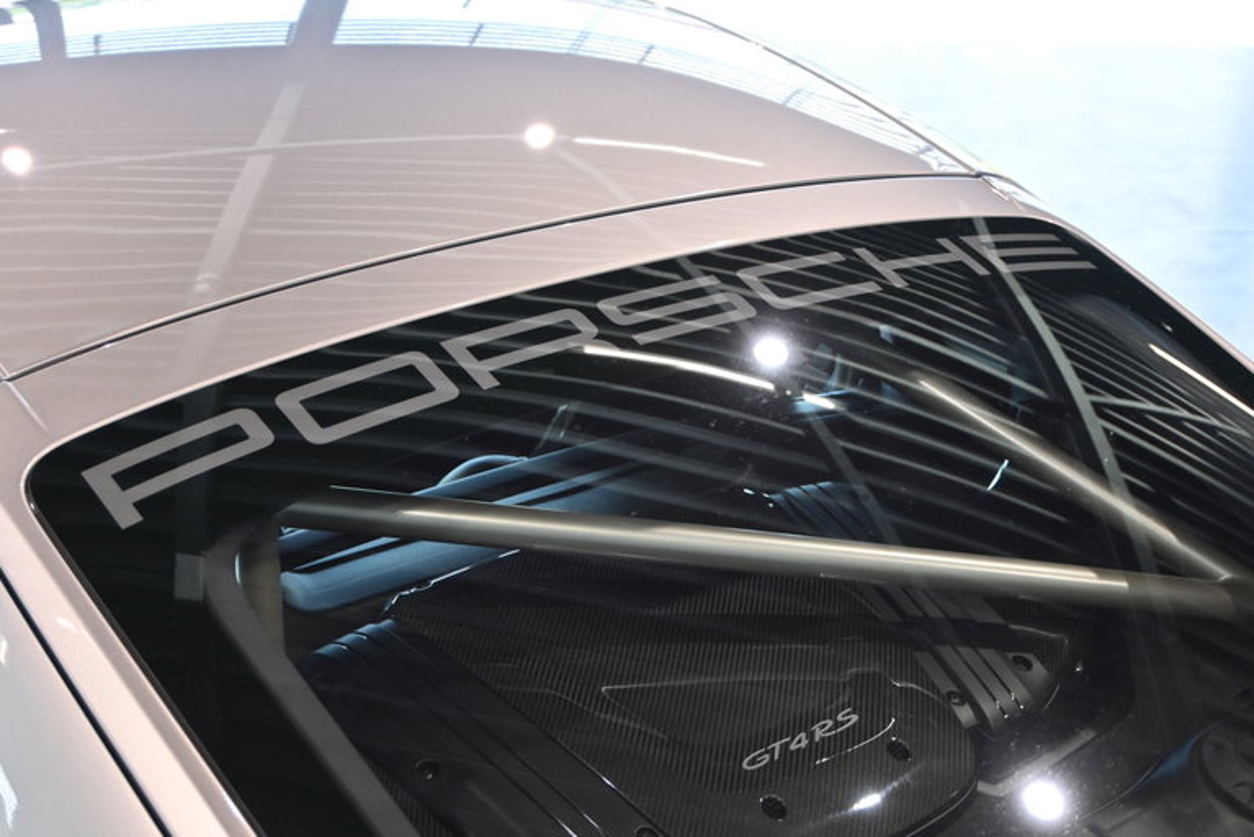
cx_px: 627
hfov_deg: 42.9
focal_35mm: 46
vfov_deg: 29.4
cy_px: 418
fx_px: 1594
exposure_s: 1/125
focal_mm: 30.5
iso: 450
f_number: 4.8
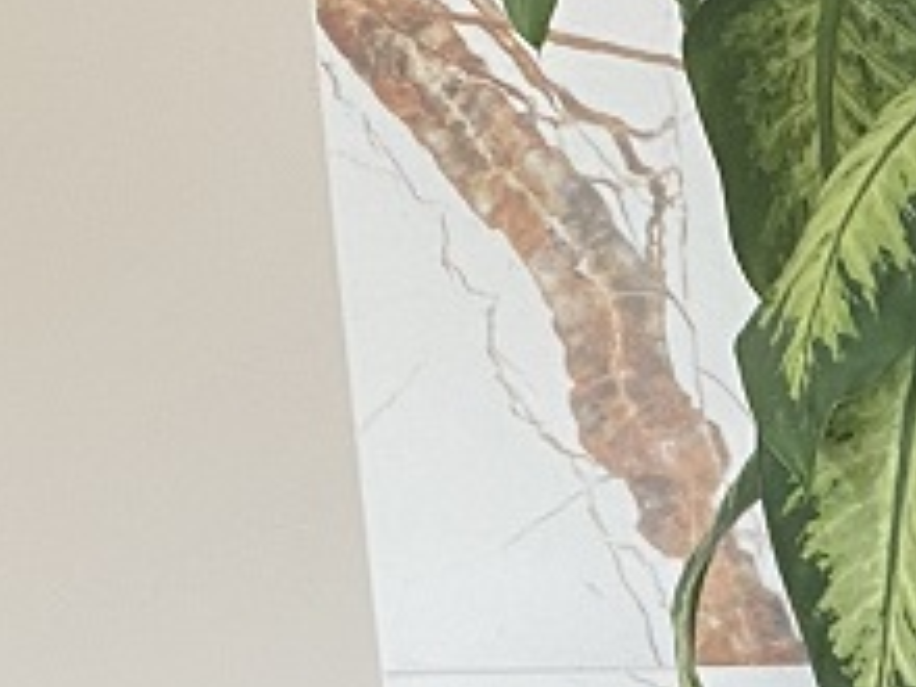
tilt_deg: -19.5
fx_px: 3758
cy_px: 1420
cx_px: 1341
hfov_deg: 13.2
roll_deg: +1.2
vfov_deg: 9.7
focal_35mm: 142
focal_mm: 4.25
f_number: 1.8
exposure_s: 1/88
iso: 125
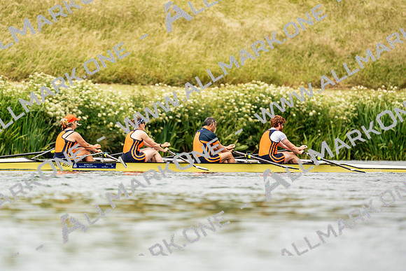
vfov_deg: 2.3
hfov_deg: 3.4
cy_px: 136
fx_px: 6768
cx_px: 203
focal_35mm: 600
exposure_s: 1/2000
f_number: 6.3
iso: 400
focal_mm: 600
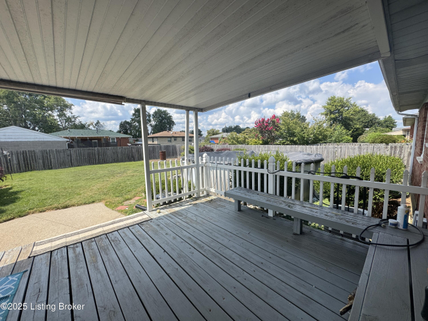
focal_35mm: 14
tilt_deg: -6.2
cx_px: 214
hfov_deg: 102.1
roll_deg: +1.0
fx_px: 173
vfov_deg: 85.7
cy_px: 160
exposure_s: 1/1078
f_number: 2.2
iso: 50
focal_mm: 2.22
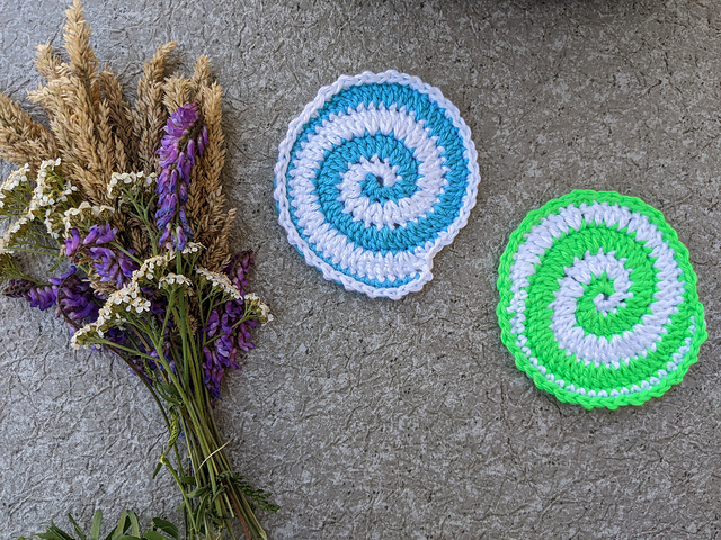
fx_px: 562
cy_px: 270
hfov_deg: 65.3
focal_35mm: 27
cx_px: 360
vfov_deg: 51.4
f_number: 1.8
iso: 51
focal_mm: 4.44
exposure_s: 1/250
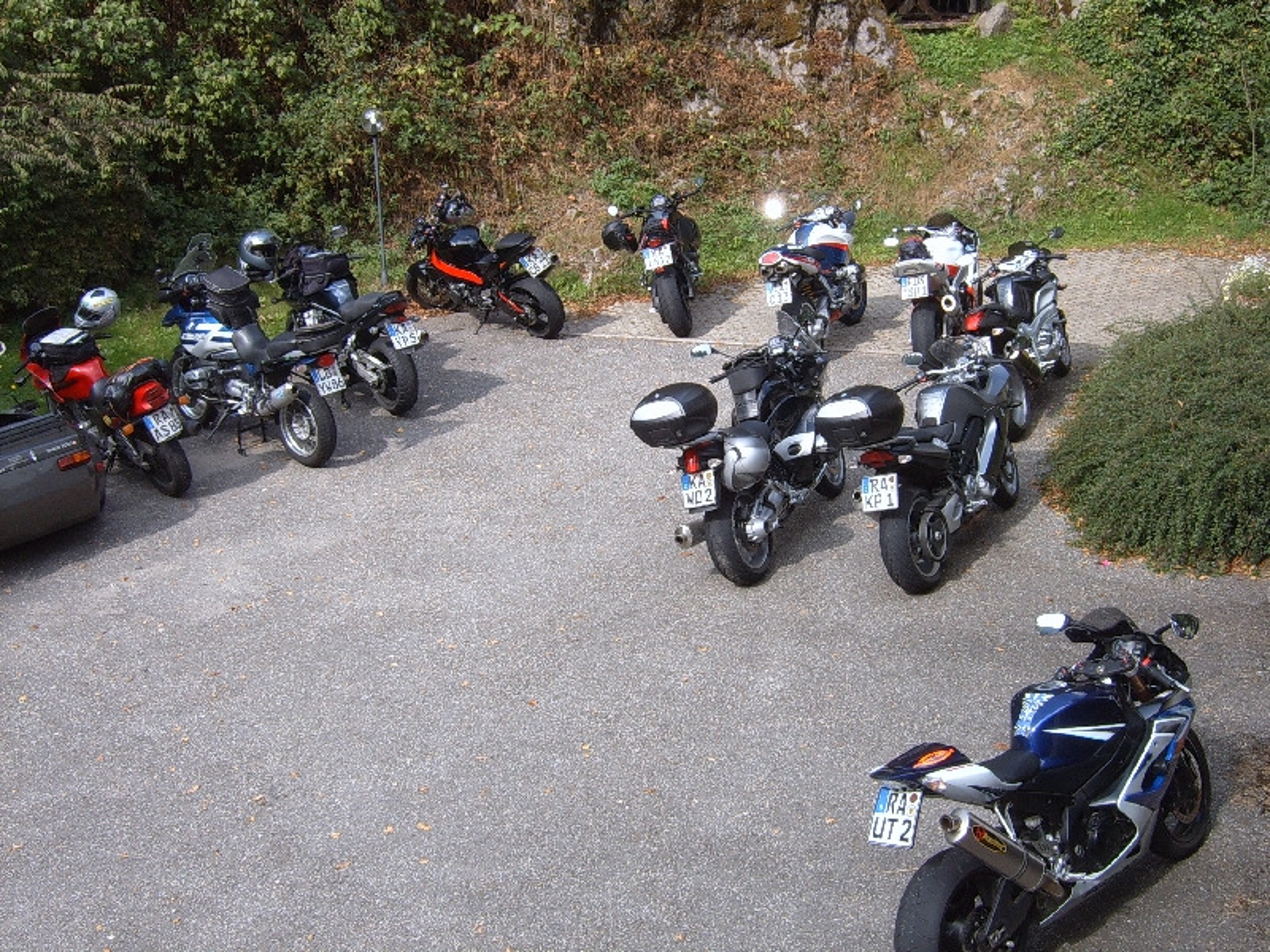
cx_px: 635
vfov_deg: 32.2
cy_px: 476
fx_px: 1651
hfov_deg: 42.1
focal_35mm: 45
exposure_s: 1/90
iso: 50
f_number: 6.4
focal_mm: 7.5
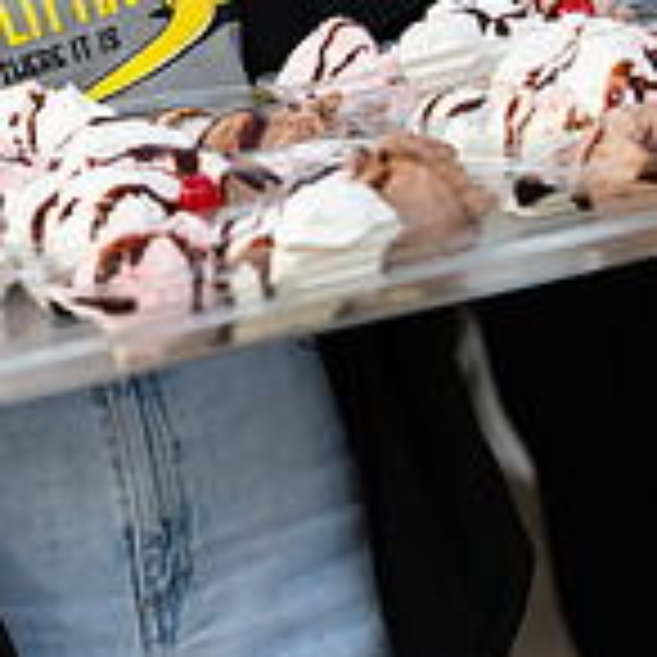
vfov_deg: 7.4
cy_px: -101
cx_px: -27
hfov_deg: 7.4
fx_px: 5068
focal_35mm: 236
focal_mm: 70
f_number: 4
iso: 640
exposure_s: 1/320
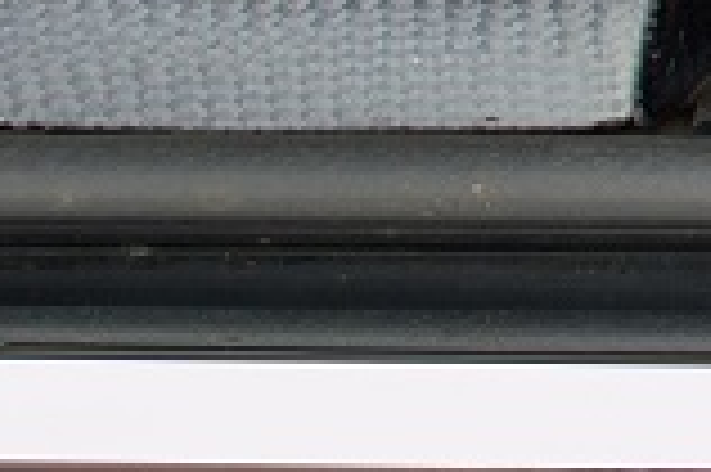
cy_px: -472
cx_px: 1521
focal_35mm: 249
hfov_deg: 7.8
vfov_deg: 5.4
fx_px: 4920
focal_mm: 35
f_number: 5.6
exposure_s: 1/200
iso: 800
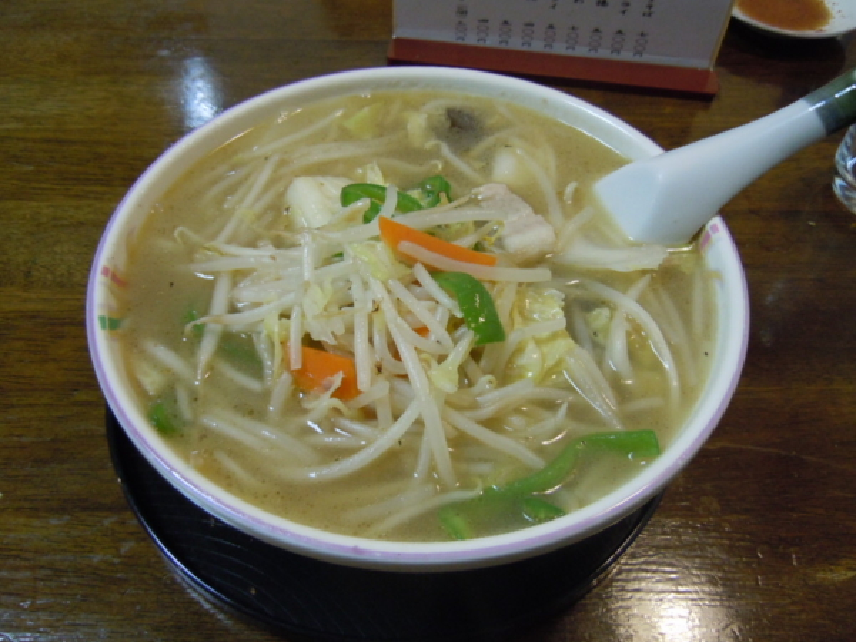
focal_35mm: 30
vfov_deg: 46.8
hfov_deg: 60.0
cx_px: 428
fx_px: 742
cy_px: 321
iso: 400
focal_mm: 5.4
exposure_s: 1/25
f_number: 3.5
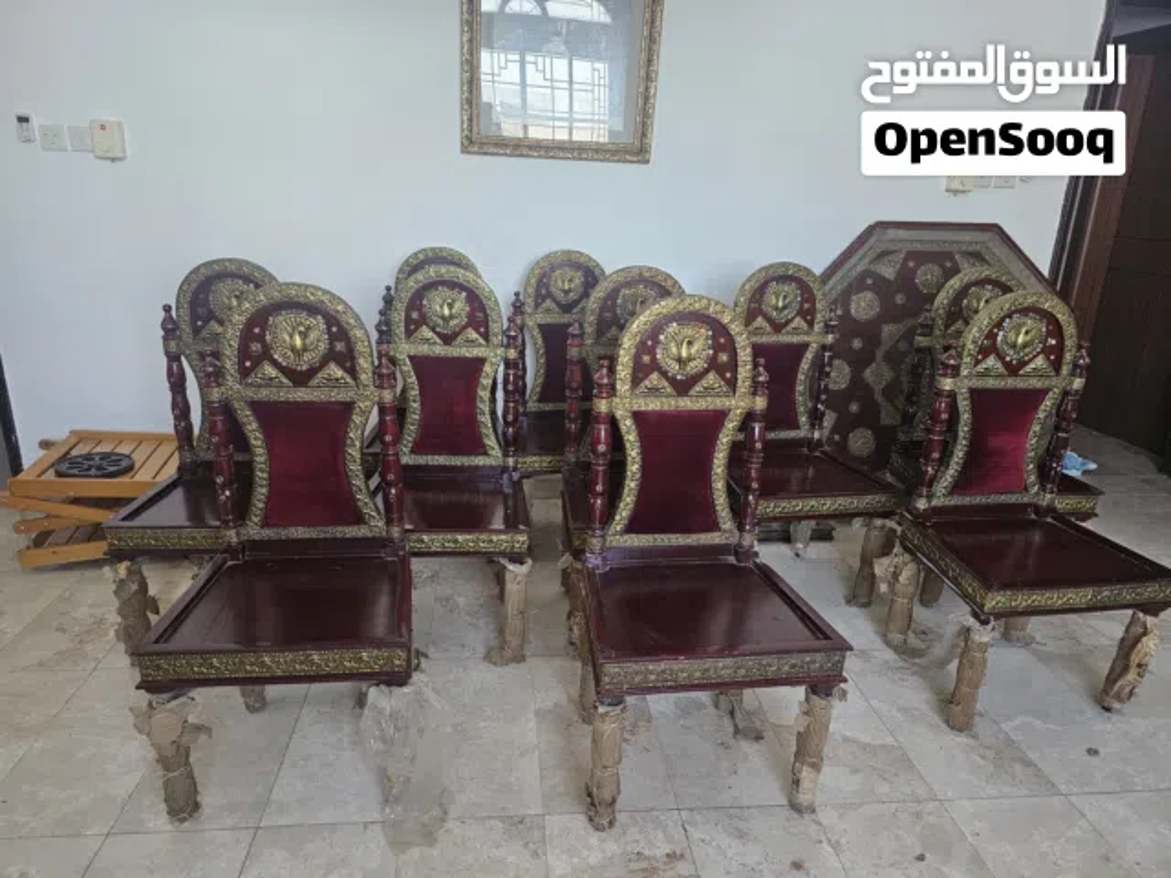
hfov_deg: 73.9
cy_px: 439
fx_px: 778
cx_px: 586
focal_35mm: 23
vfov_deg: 58.9
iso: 500
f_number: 1.7
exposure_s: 1/142
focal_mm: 6.3
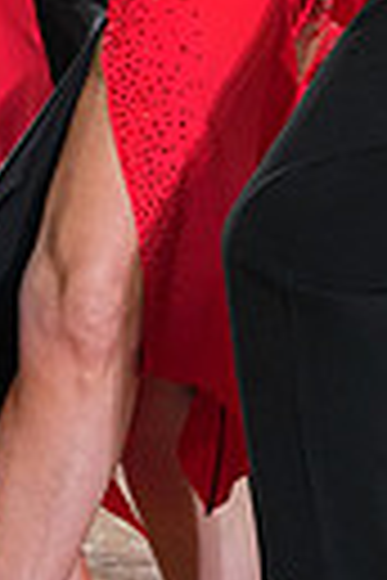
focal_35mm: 573
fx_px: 9239
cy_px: -189
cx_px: 232
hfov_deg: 2.4
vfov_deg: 3.6
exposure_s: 1/320
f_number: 6.3
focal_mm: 127
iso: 6400
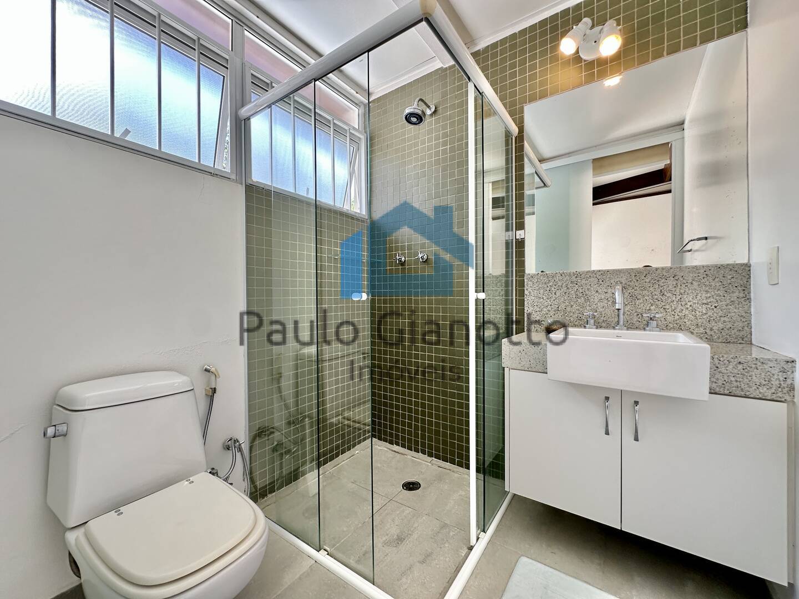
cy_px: 300
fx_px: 323
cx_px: 400
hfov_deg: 102.1
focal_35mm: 14
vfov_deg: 85.7
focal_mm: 2.22
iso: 80
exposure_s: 1/99
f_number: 2.2
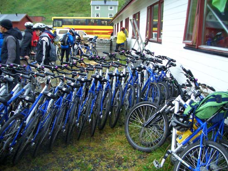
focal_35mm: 35
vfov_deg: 40.7
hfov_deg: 52.6
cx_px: 114
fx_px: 231
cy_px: 86
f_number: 2.6
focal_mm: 5.8
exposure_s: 1/60
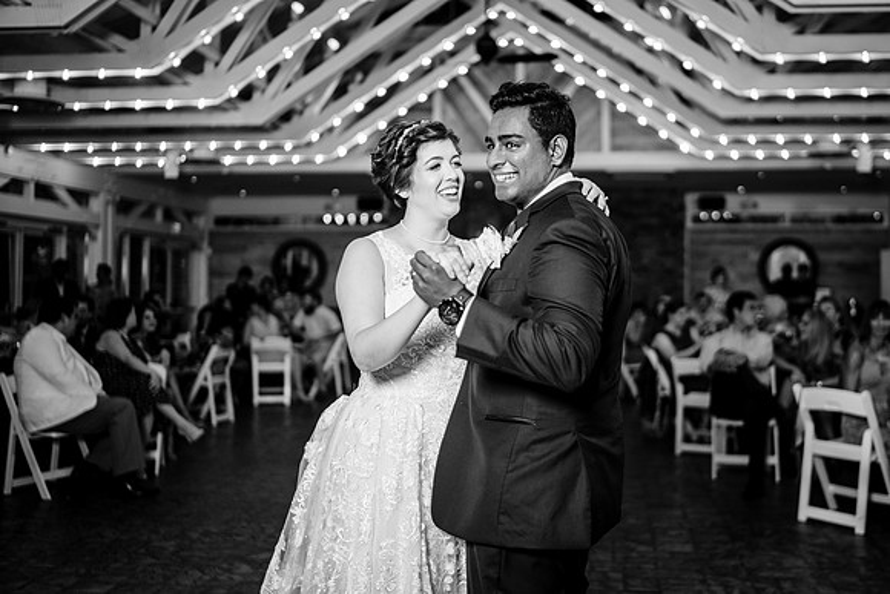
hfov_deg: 48.4
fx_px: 988
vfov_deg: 33.4
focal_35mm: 40
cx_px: 504
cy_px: 259
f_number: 1.4
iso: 200
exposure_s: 1/200
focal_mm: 35
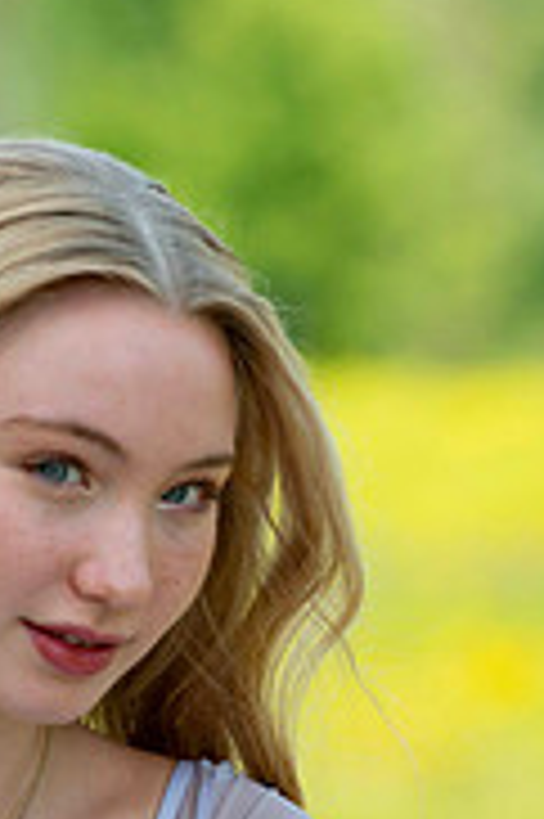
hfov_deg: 2.8
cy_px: 657
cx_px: 45
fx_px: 11218
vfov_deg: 4.2
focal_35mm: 494
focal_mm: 200
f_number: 6.3
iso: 160
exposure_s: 1/320
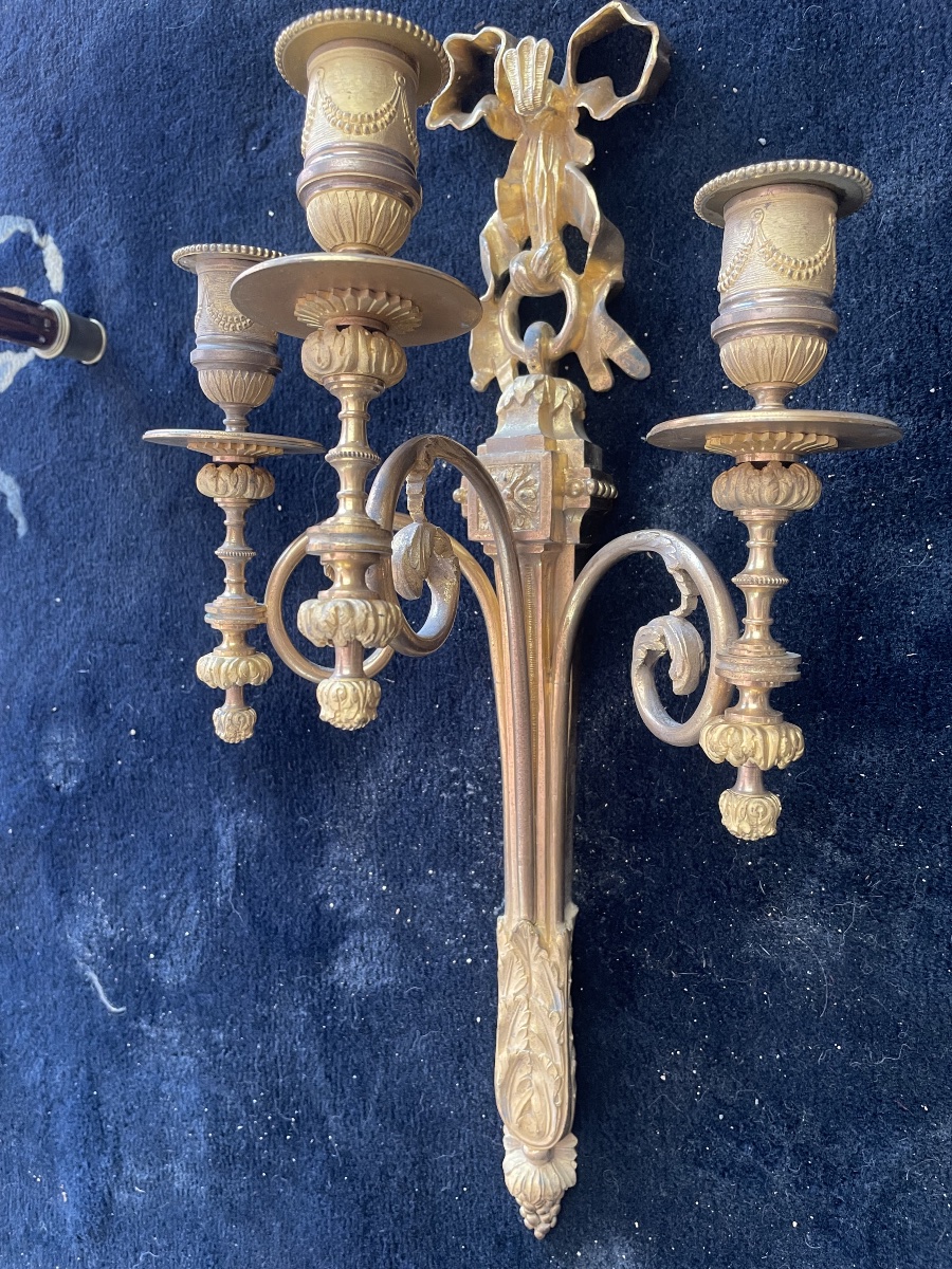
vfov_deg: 67.3
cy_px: 634
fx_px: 953
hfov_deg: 53.1
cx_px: 476
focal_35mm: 26
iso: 160
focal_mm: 4.2
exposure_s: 1/50
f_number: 1.6
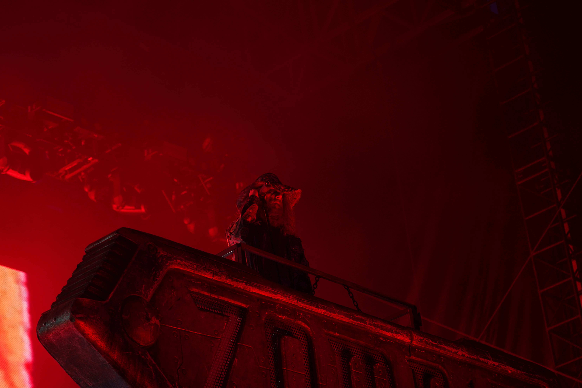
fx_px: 1697
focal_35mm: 105
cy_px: 194
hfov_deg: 19.5
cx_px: 291
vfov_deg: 13.0
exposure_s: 1/125
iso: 640
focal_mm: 105
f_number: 4
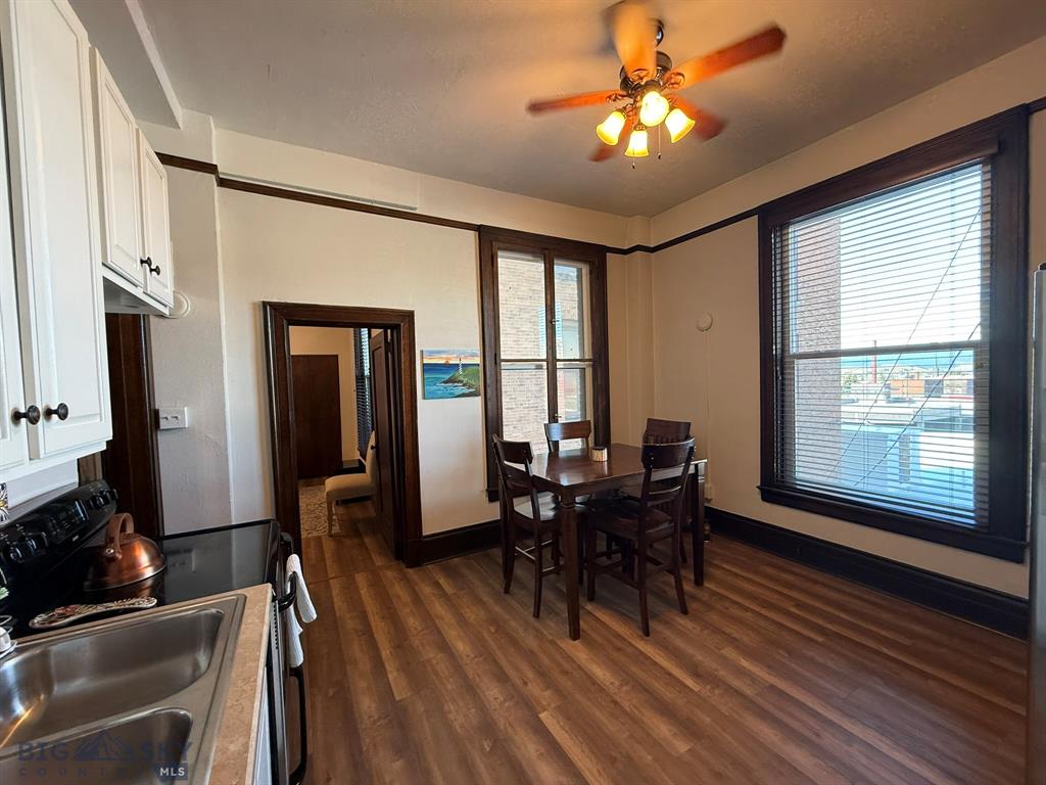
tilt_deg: -1.1
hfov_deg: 102.1
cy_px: 392
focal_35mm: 14
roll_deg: +2.1
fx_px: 423
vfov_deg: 85.7
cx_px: 523
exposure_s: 1/60
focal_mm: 2.22
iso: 250
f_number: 2.2
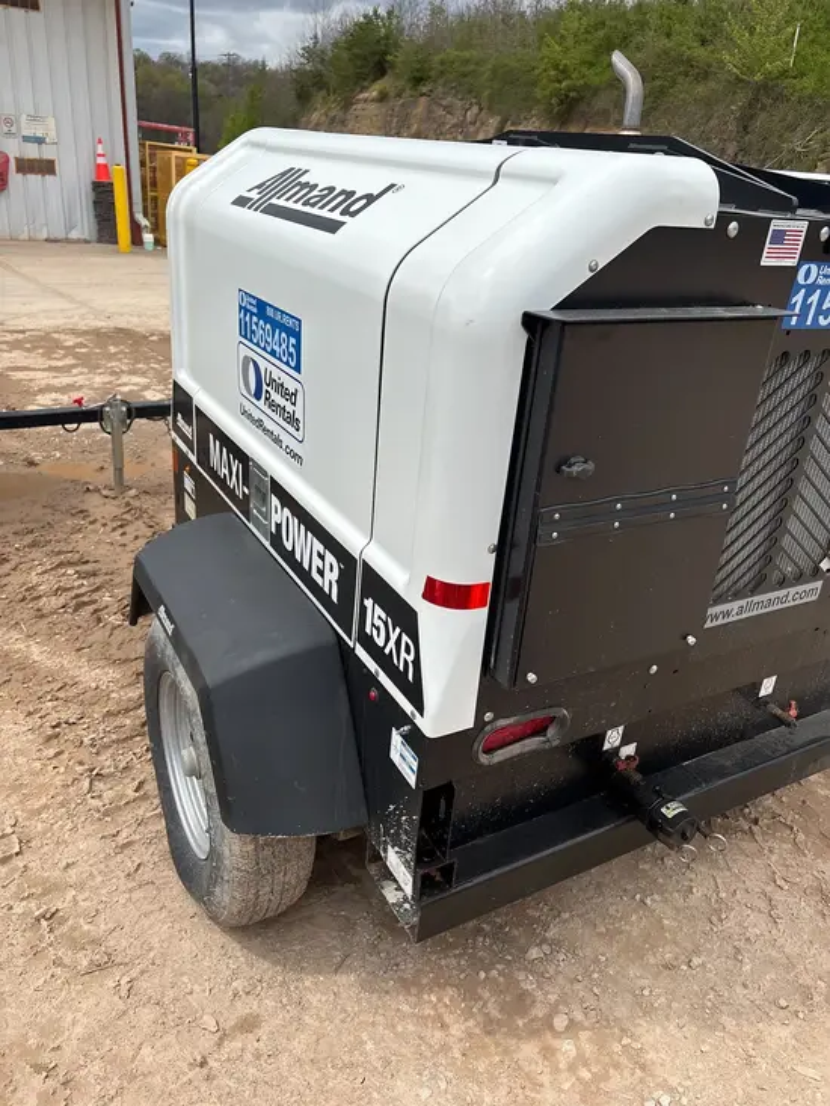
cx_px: 415
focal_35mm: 26
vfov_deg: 67.3
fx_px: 831
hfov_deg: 53.1
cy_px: 553
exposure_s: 1/2342
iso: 50
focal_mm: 5.96
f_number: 1.6
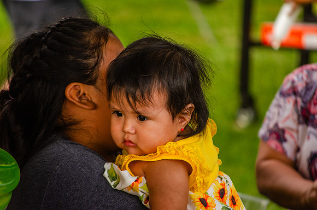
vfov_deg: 4.6
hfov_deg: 6.9
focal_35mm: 300
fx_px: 2636
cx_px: 158
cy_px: 105
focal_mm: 200
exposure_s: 1/250
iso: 400
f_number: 5.6
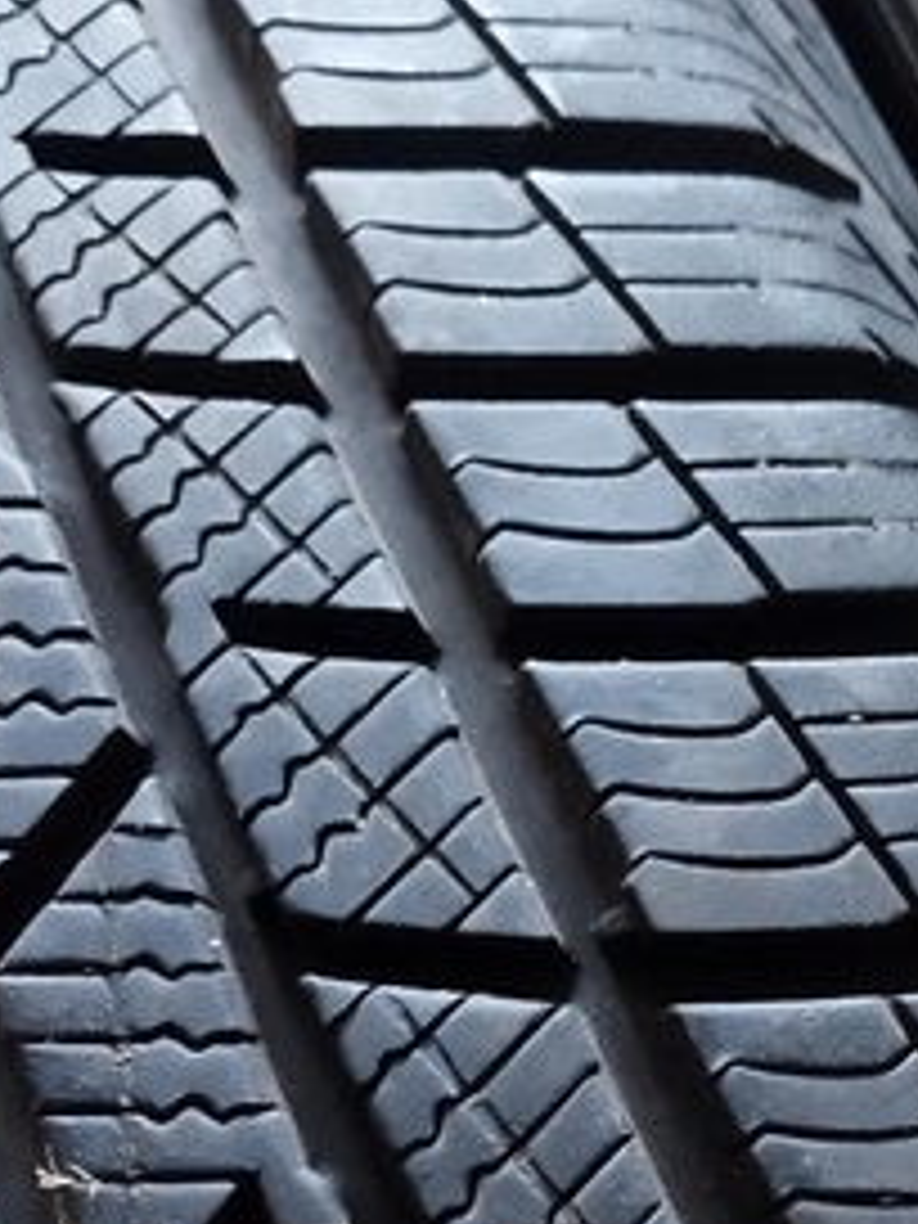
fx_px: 3253
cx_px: 976
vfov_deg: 20.9
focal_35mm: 92
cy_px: 1058
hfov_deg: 15.7
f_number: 1.89
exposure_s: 1/16.7
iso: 1230
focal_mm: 5.95
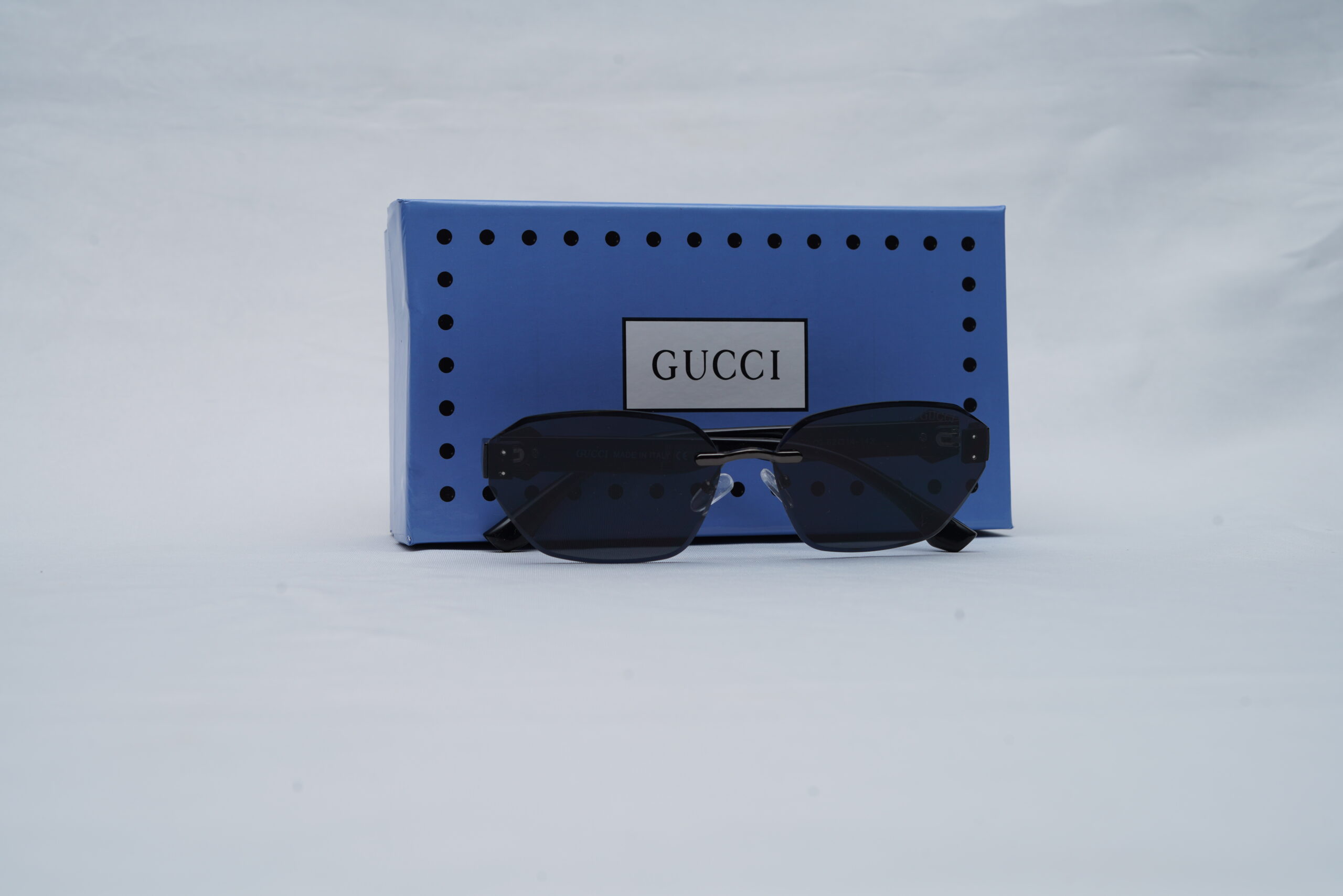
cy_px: 448
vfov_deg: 27.0
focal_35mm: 50
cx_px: 672
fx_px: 1865
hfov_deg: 39.6
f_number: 9
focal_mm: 50
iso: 100
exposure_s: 1/160
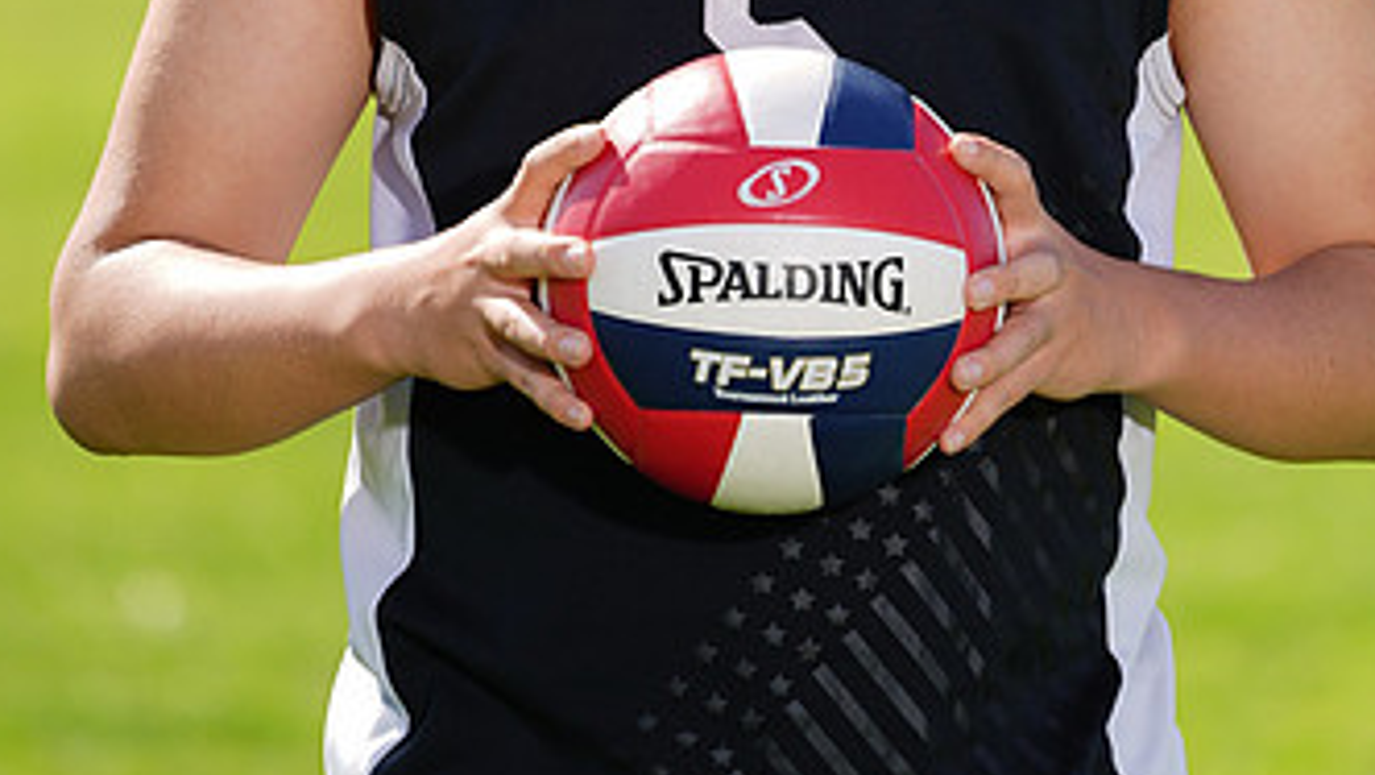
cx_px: 743
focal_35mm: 598
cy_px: -282
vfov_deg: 2.0
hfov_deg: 3.6
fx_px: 21810
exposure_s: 1/200
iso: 64
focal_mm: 327
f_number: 6.3
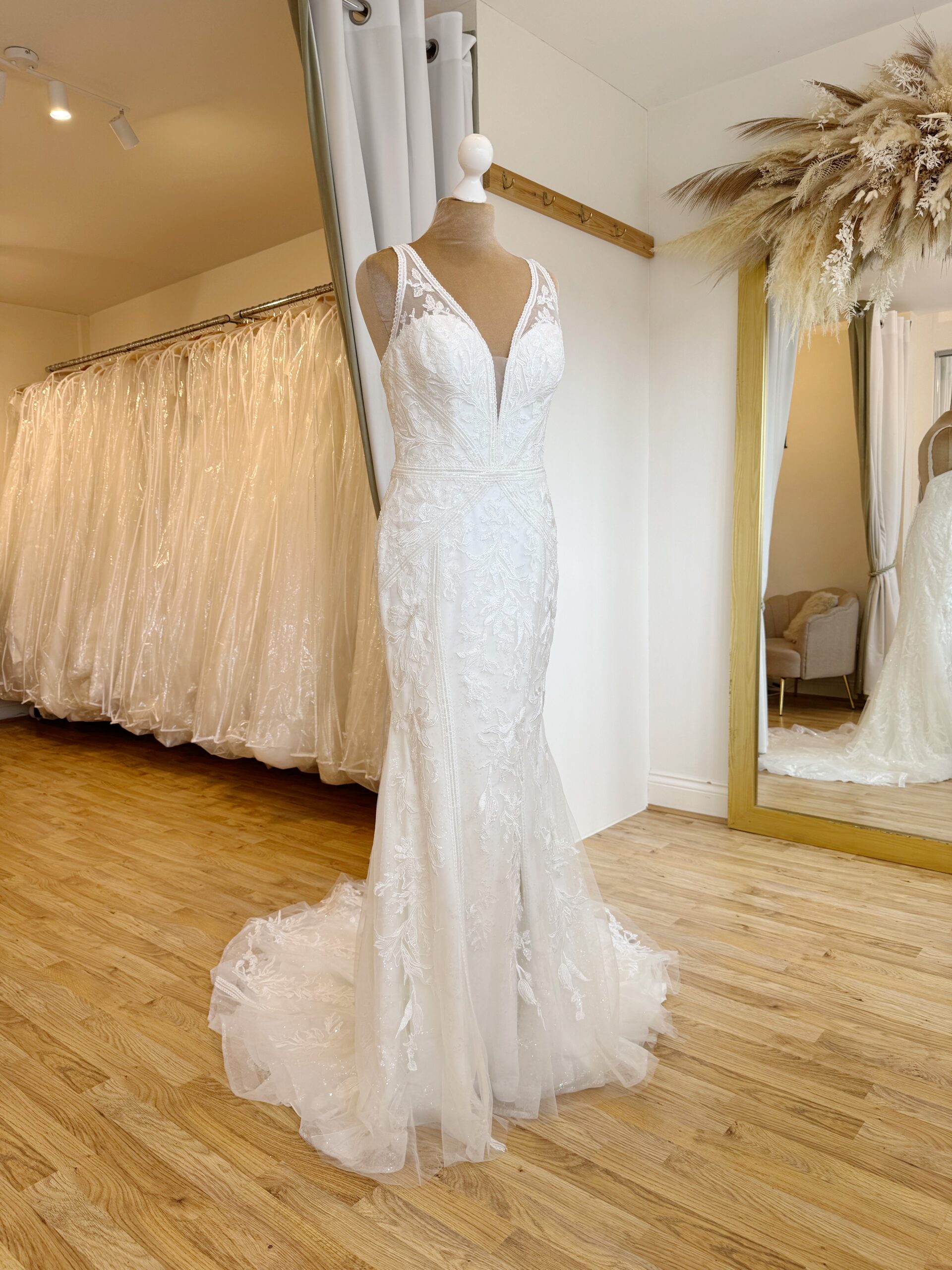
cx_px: 476
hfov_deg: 56.8
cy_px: 635
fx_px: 880
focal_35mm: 24
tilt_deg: -6.3
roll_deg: +1.6
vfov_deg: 71.6
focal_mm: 6.76
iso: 64
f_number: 1.78
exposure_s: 1/121
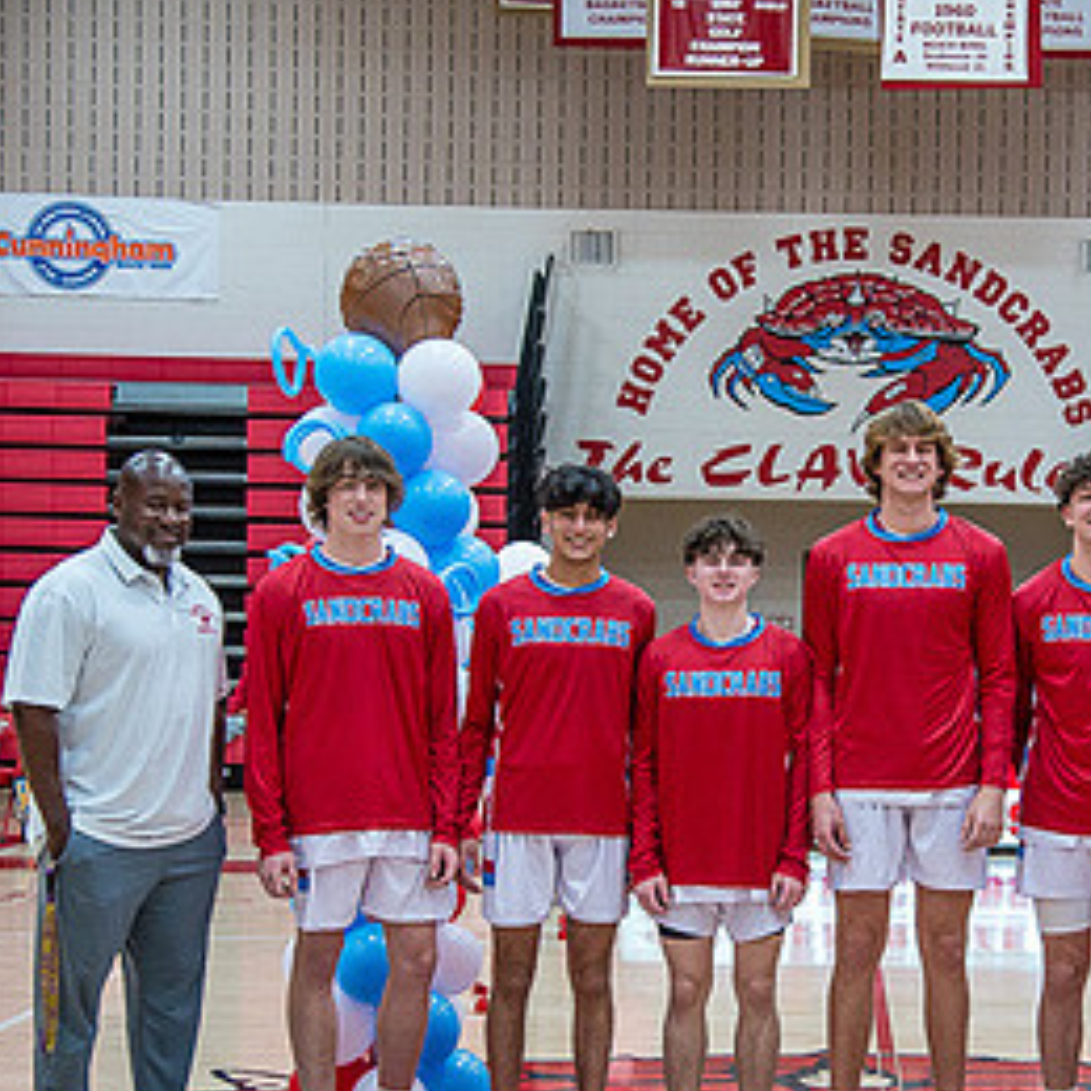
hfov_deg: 23.7
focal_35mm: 72
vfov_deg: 23.9
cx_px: 827
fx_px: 2567
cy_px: 684
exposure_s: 1/320
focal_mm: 38
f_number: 4
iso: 2000
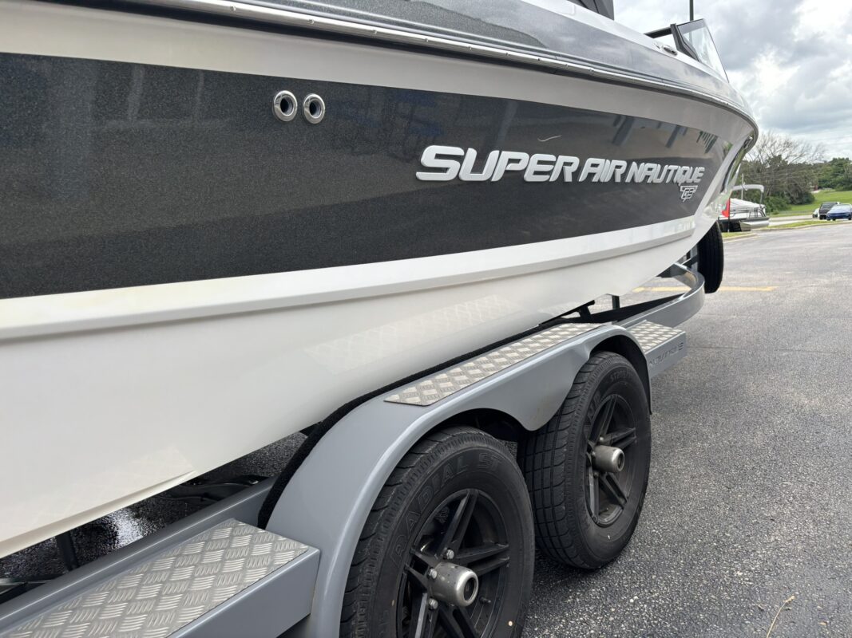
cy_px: 319
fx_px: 640
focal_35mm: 26
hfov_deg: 67.3
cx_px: 426
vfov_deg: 53.1
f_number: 1.6
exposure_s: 1/1328
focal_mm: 5.96
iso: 50
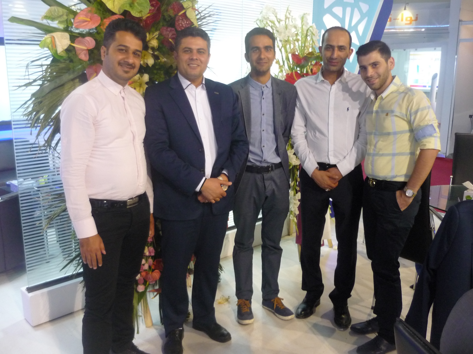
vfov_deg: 42.9
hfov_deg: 55.4
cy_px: 177
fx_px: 451
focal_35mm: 33
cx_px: 236
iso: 400
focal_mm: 5.5
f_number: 2.8
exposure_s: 1/30
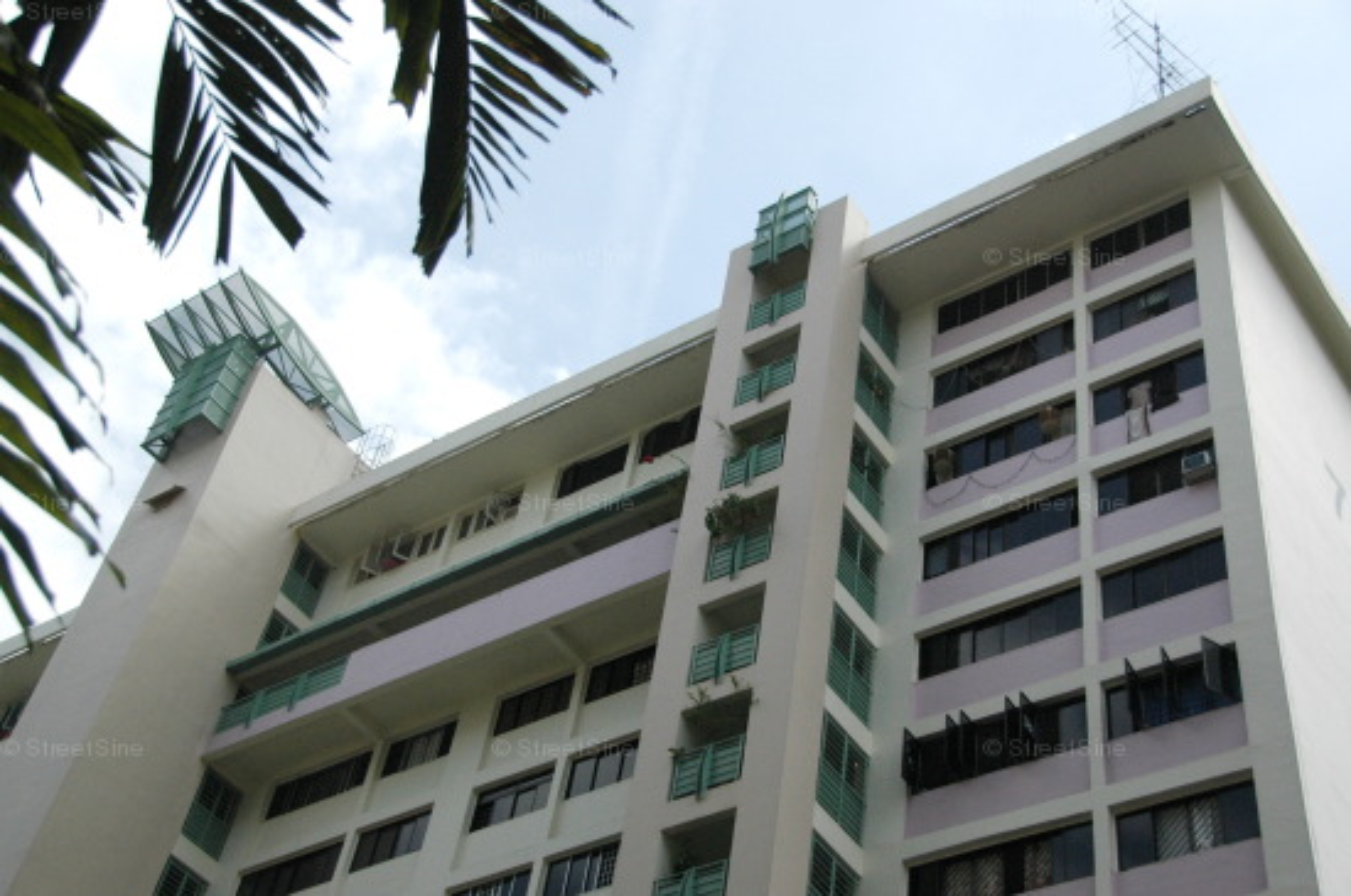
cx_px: 676
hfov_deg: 41.2
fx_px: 1799
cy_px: 448
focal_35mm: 48
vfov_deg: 28.0
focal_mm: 32
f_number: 4.2
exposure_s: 1/5000
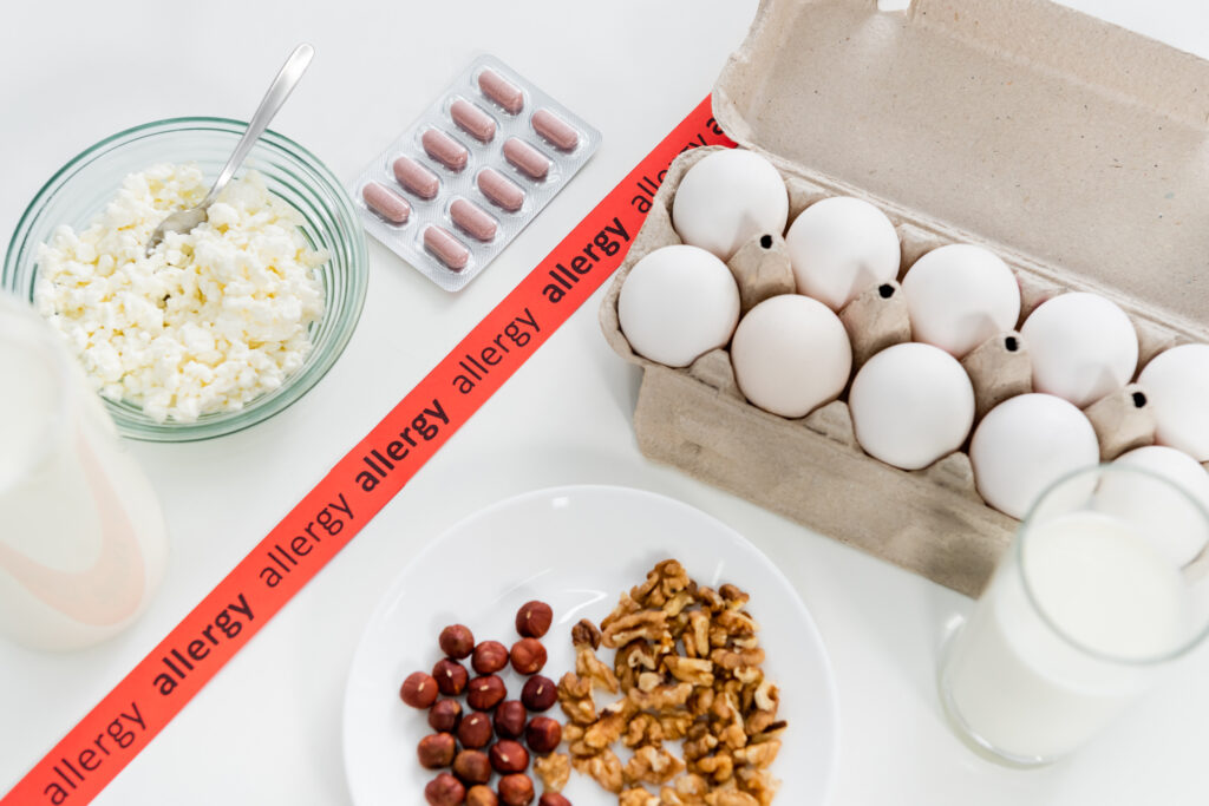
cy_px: 403
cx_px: 604
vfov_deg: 26.0
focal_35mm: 52
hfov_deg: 38.2
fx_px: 1746
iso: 200
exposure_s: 1/160
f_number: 5
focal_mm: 52
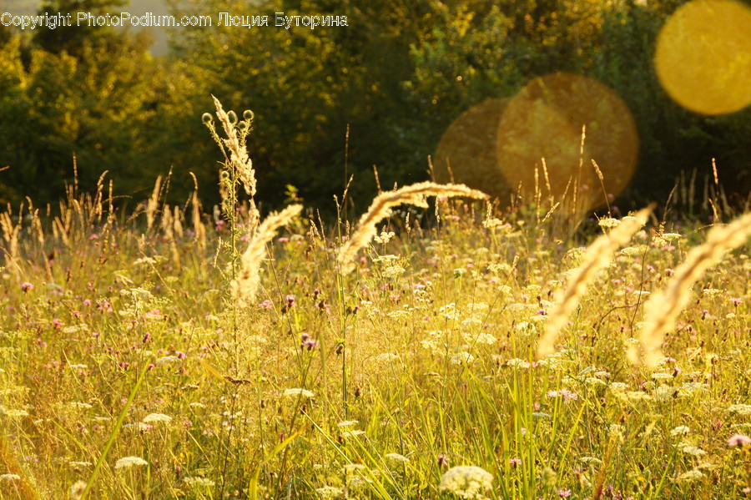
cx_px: 376
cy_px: 250
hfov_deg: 22.6
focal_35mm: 90
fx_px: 1876
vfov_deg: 15.2
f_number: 5.6
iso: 200
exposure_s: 1/125
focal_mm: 60
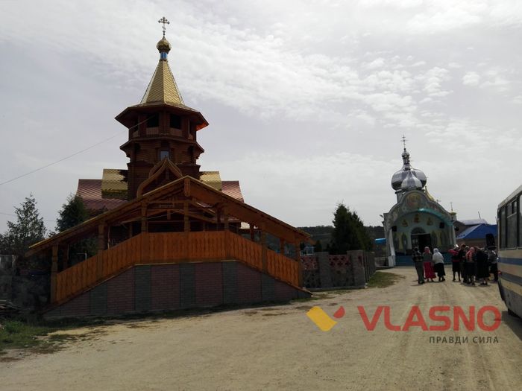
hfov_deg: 65.3
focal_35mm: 27
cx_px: 261
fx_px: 407
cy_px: 196
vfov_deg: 51.4
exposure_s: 1/5235
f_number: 2
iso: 110
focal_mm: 3.68
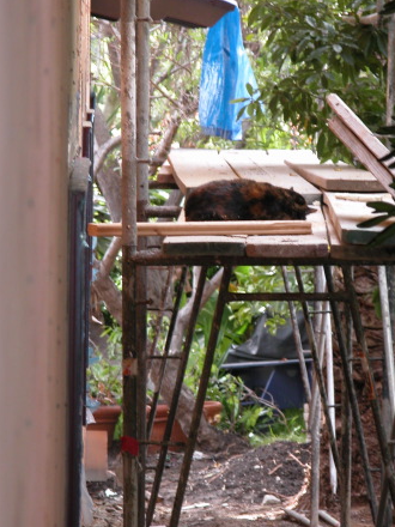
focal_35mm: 278
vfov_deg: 7.1
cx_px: 227
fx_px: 4230
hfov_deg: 5.3
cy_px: 262
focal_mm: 48.5
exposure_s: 1/60.3
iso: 100
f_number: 4
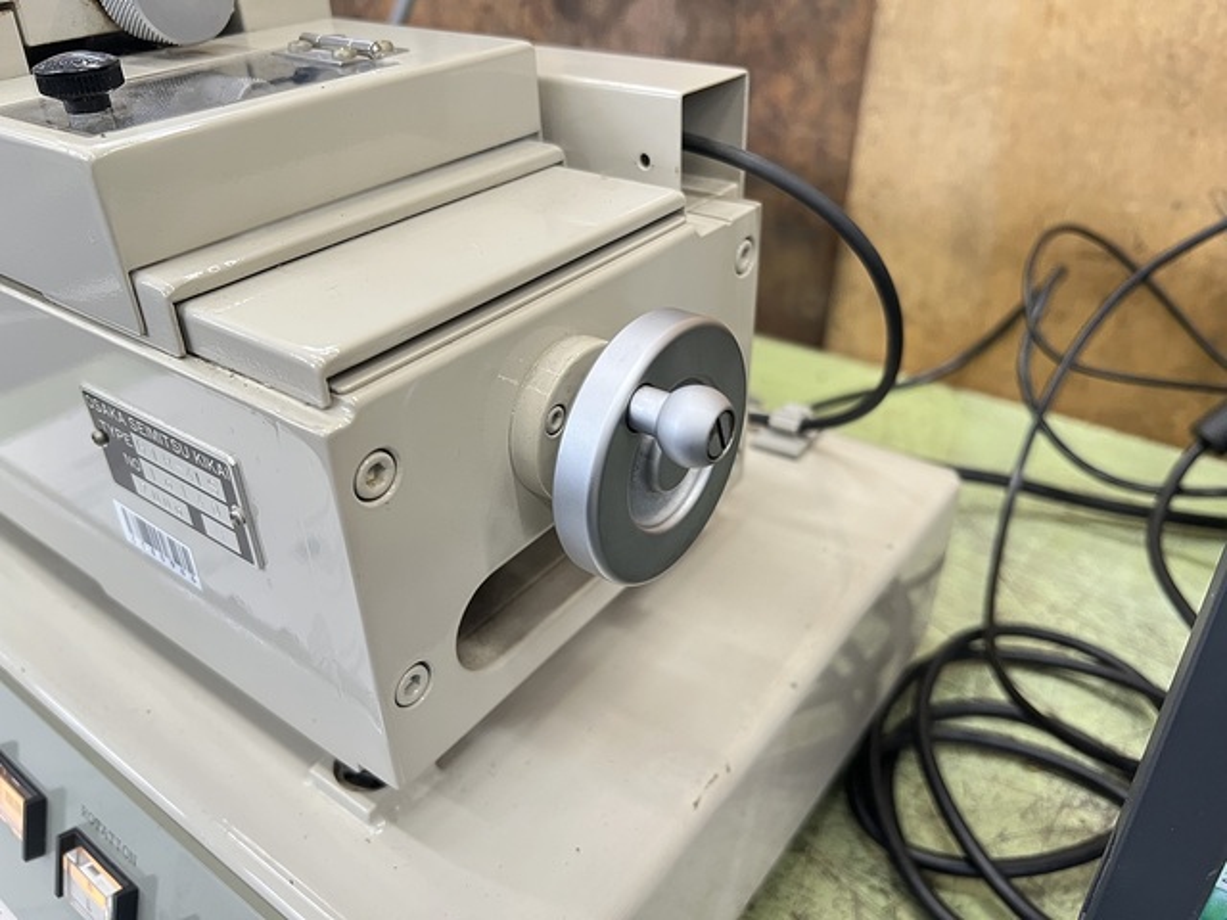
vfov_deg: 53.1
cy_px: 460
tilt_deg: -32.7
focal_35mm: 26
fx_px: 922
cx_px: 614
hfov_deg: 67.3
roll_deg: +1.2
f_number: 1.5
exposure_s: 1/54
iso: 200
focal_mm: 5.7
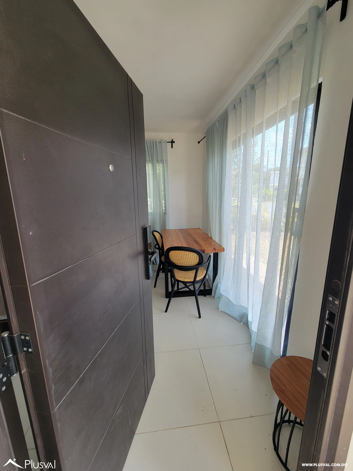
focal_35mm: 13
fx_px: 177
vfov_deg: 106.2
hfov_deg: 89.9
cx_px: 176
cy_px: 236
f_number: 2.2
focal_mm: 2.2
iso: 50
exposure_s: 1/131
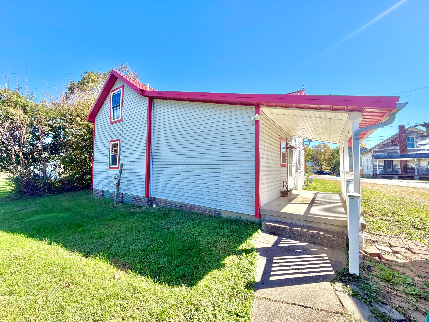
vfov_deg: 85.7
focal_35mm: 14
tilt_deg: +2.6
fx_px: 174
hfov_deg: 102.1
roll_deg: -1.0
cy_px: 161
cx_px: 214
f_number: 2.2
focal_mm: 2.22
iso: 40
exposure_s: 1/607
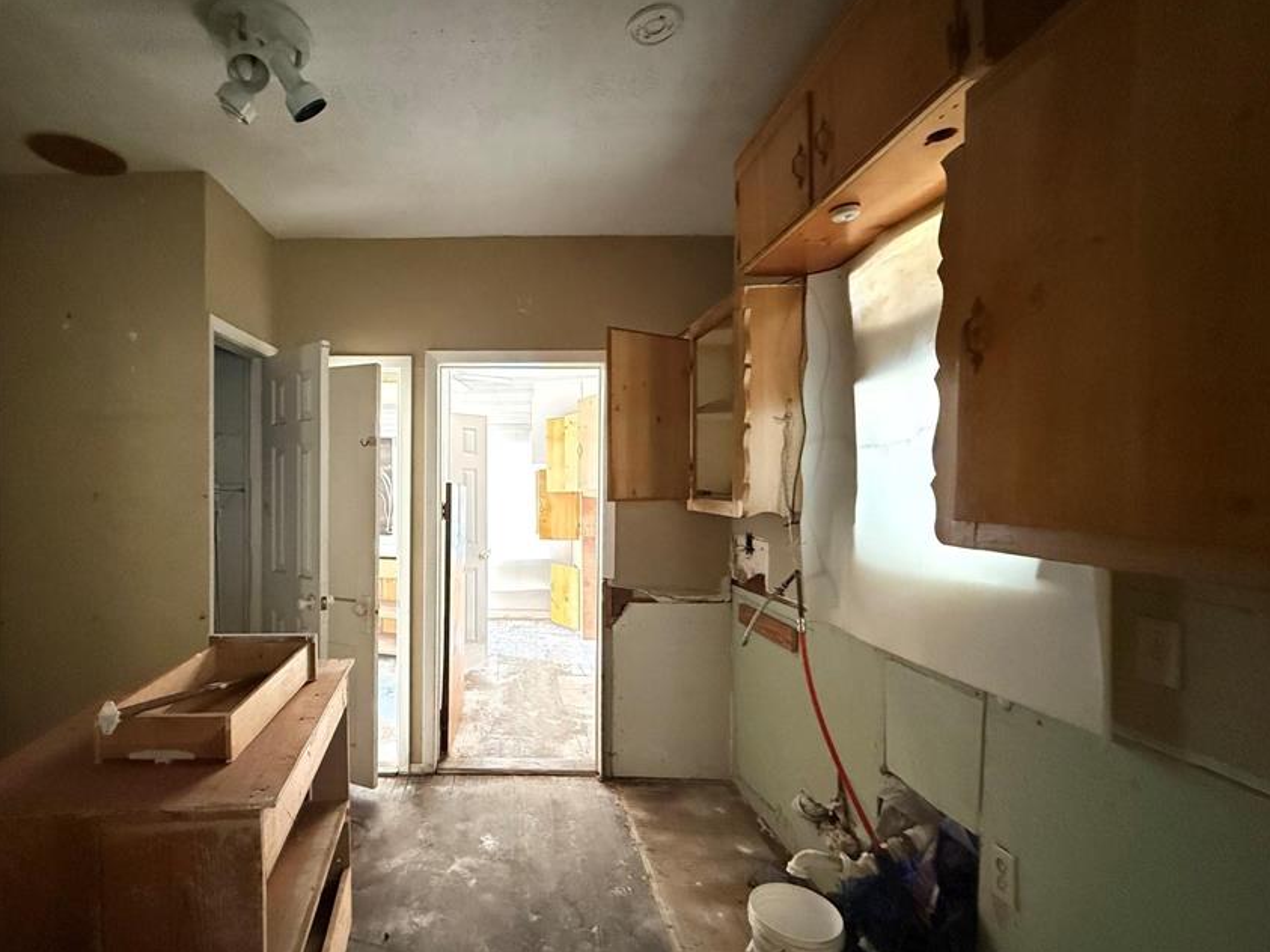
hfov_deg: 89.8
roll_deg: +0.0
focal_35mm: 17
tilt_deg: -0.9
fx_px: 624
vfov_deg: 74.7
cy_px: 499
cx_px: 503
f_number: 2.2
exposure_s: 1/30
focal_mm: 2.22
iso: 2000
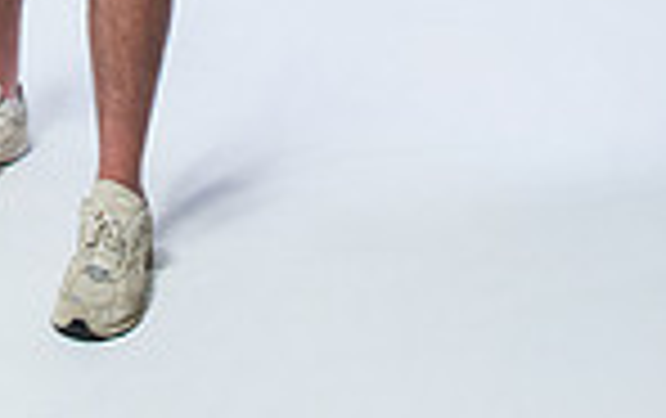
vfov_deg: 11.8
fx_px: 1745
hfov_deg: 21.0
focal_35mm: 96
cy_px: -499
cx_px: 18
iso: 500
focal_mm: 31
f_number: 8
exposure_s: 1/250
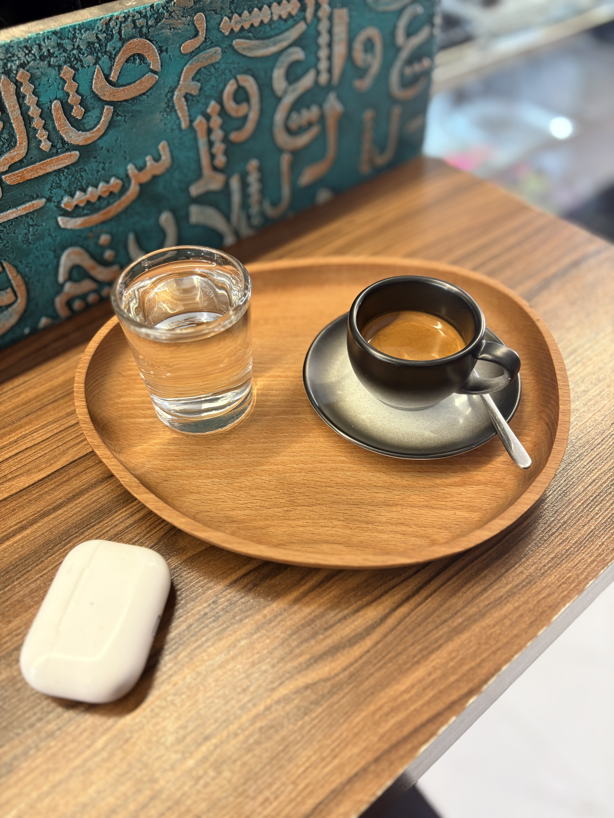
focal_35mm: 26
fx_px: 615
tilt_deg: -48.5
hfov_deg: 53.1
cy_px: 409
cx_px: 307
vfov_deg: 67.3
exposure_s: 1/50
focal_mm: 5.96
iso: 200
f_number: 1.6
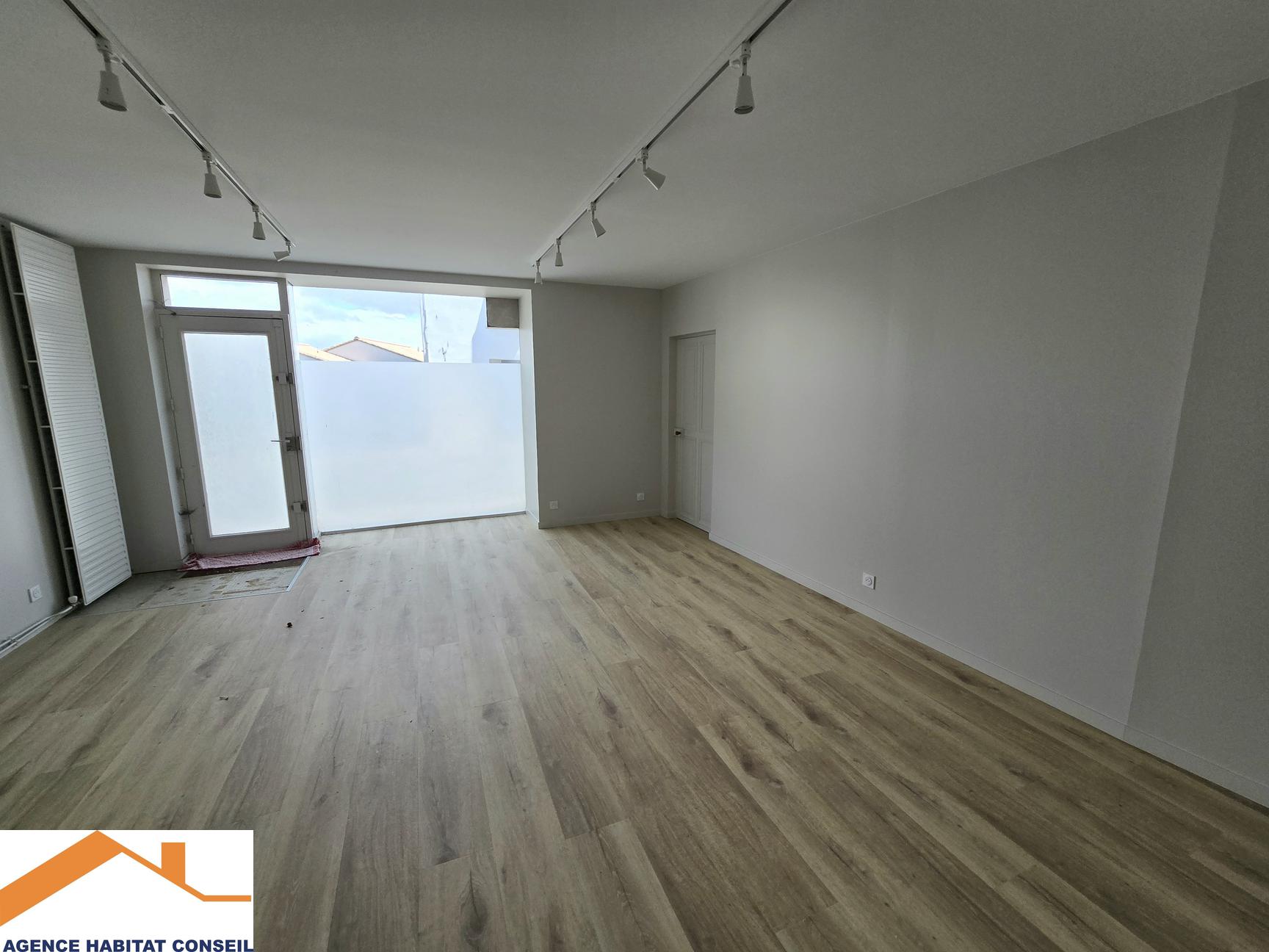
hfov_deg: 106.2
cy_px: 476
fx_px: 477
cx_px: 634
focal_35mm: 13
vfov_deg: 89.9
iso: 50
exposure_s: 1/385
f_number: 2.2
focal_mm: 2.2
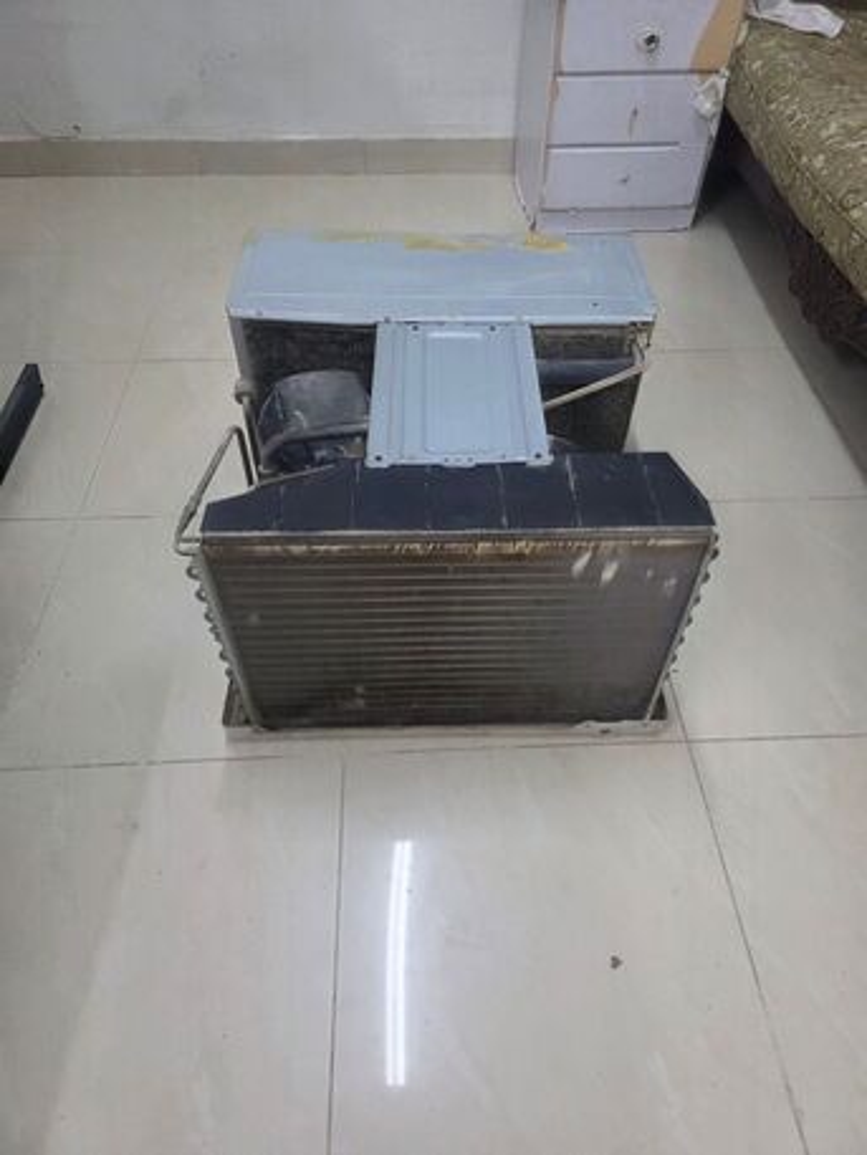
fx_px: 768
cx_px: 434
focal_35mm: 23
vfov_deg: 73.9
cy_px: 578
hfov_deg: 58.9
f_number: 1.7
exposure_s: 1/120
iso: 400
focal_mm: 6.3
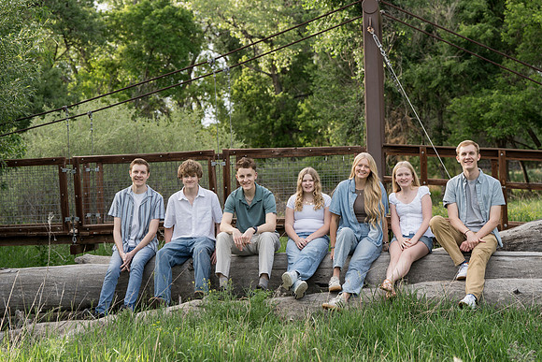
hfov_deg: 27.3
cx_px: 271
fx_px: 1114
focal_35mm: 74
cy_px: 181
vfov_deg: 18.4
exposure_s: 1/250
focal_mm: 74
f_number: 4
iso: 200
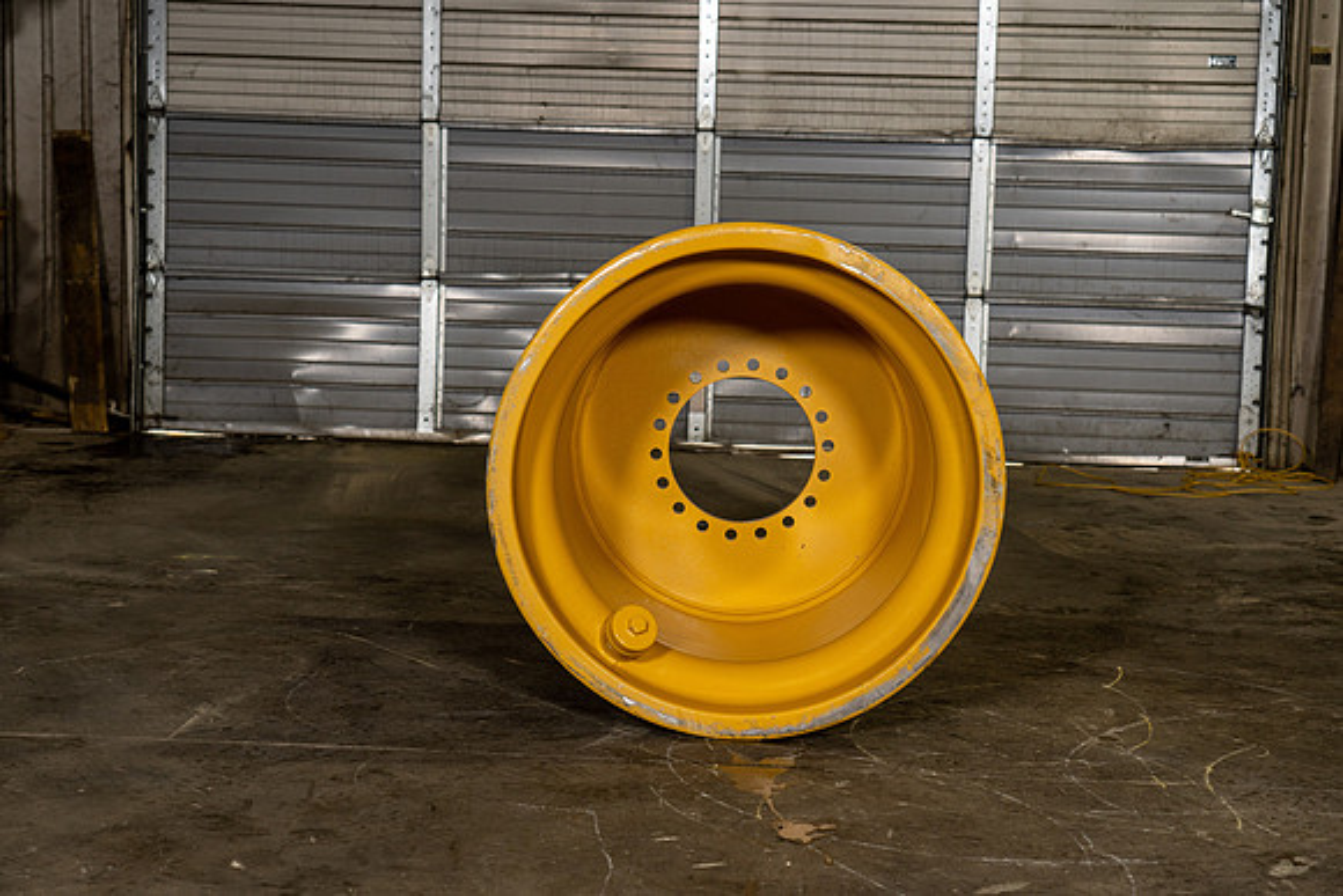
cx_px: 672
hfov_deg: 31.4
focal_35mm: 64
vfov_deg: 21.3
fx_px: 2388
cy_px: 448
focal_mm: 64
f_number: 5.6
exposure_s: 1/125
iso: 800
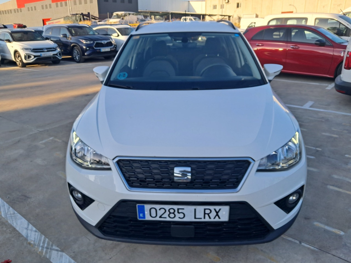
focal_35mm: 27
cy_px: 132
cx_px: 176
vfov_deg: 51.4
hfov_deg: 65.3
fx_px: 274
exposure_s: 1/319
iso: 50
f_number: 1.8
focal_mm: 4
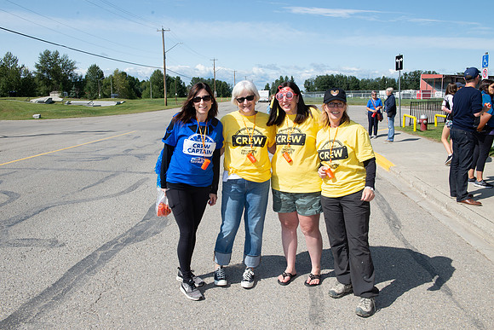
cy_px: 165
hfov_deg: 58.7
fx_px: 439
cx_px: 247
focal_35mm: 32
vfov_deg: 41.1
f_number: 11
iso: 250
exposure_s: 1/400
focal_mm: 32
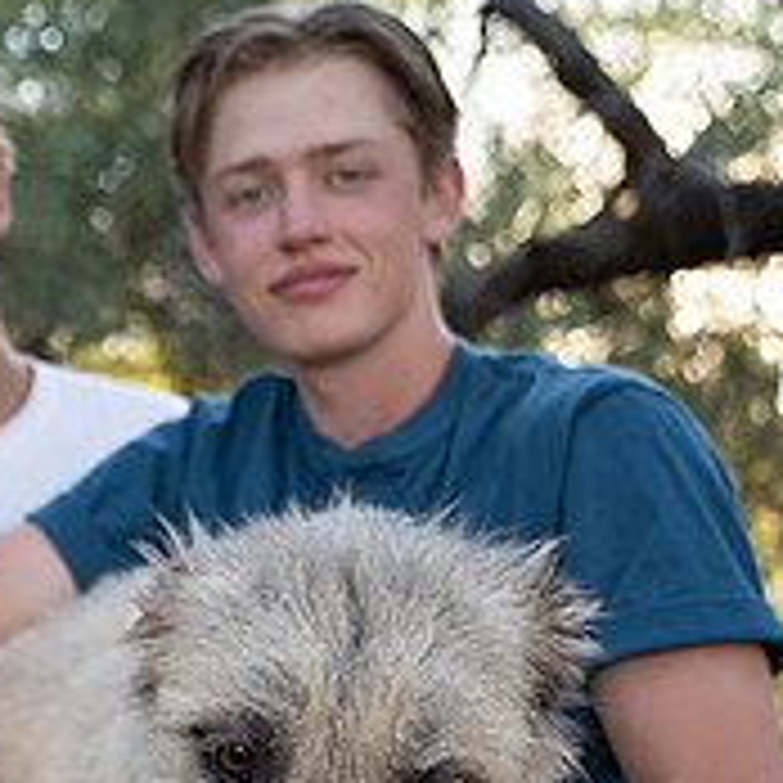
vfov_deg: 24.1
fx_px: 1740
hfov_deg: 22.9
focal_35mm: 68
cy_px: 803
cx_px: -202
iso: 250
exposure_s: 1/160
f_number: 2.8
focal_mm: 24
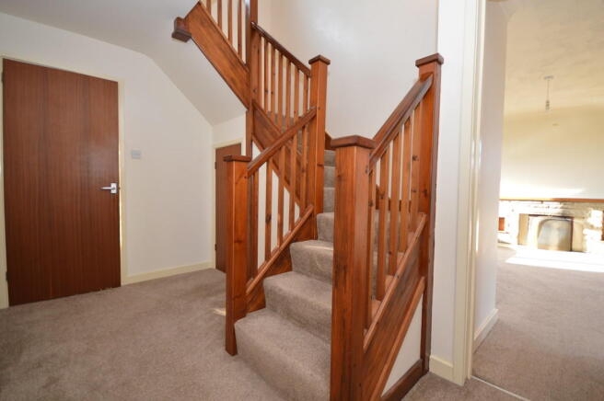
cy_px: 200
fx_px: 251
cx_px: 302
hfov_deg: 100.4
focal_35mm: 15
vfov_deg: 77.2
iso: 450
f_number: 4
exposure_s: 1/60
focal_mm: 10
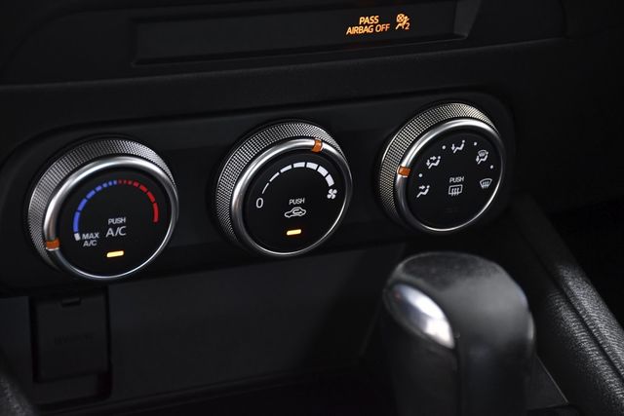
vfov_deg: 13.0
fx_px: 1820
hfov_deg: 19.5
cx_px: 312
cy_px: 208
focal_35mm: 105
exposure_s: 1/160
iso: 2500
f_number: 5
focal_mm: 70
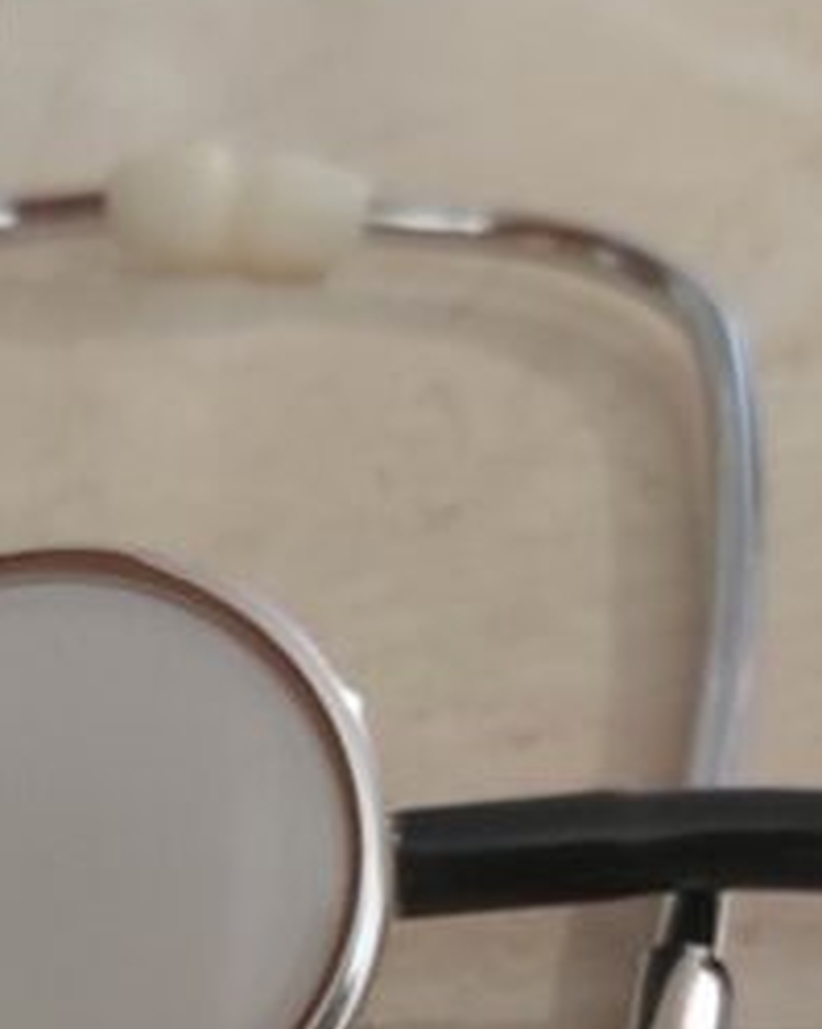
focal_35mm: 71
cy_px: 955
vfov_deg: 25.8
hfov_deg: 21.1
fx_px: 2160
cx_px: 103
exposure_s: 1/24
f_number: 1.7
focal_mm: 3.92
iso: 400
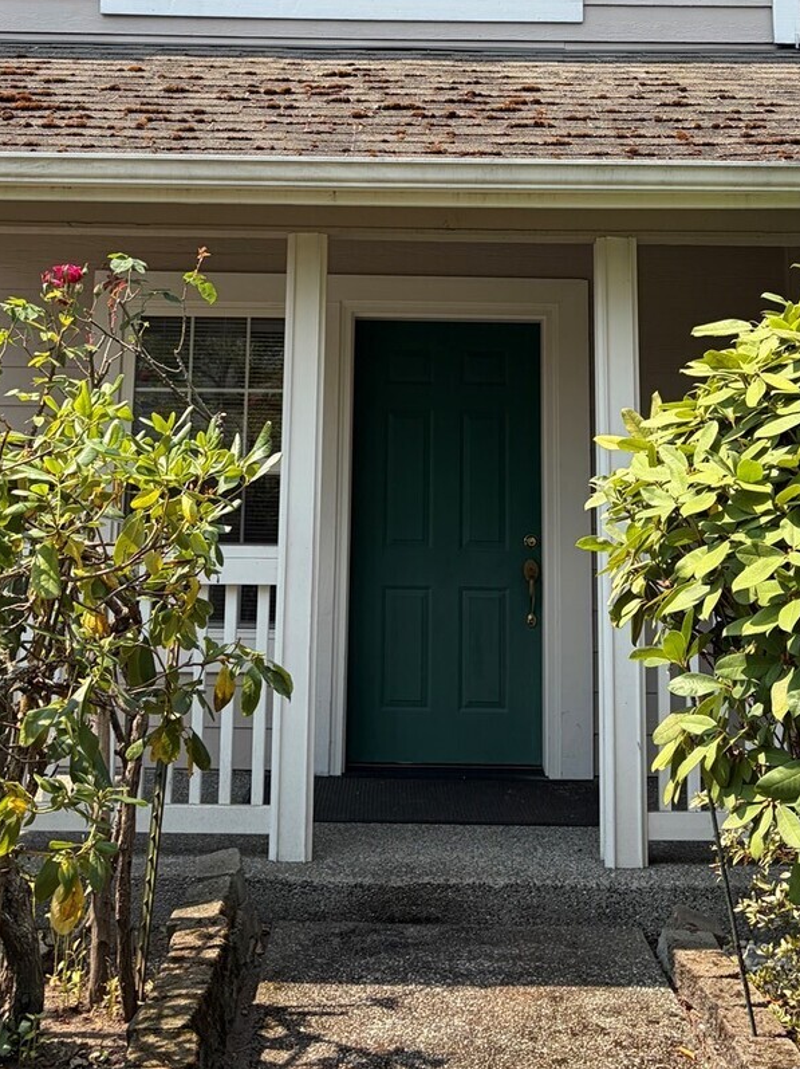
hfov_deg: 30.9
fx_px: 1449
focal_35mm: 47
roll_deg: -1.6
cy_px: 256
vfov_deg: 39.3
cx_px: 418
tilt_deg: +9.8
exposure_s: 1/1667
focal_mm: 5.96
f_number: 1.6
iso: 50
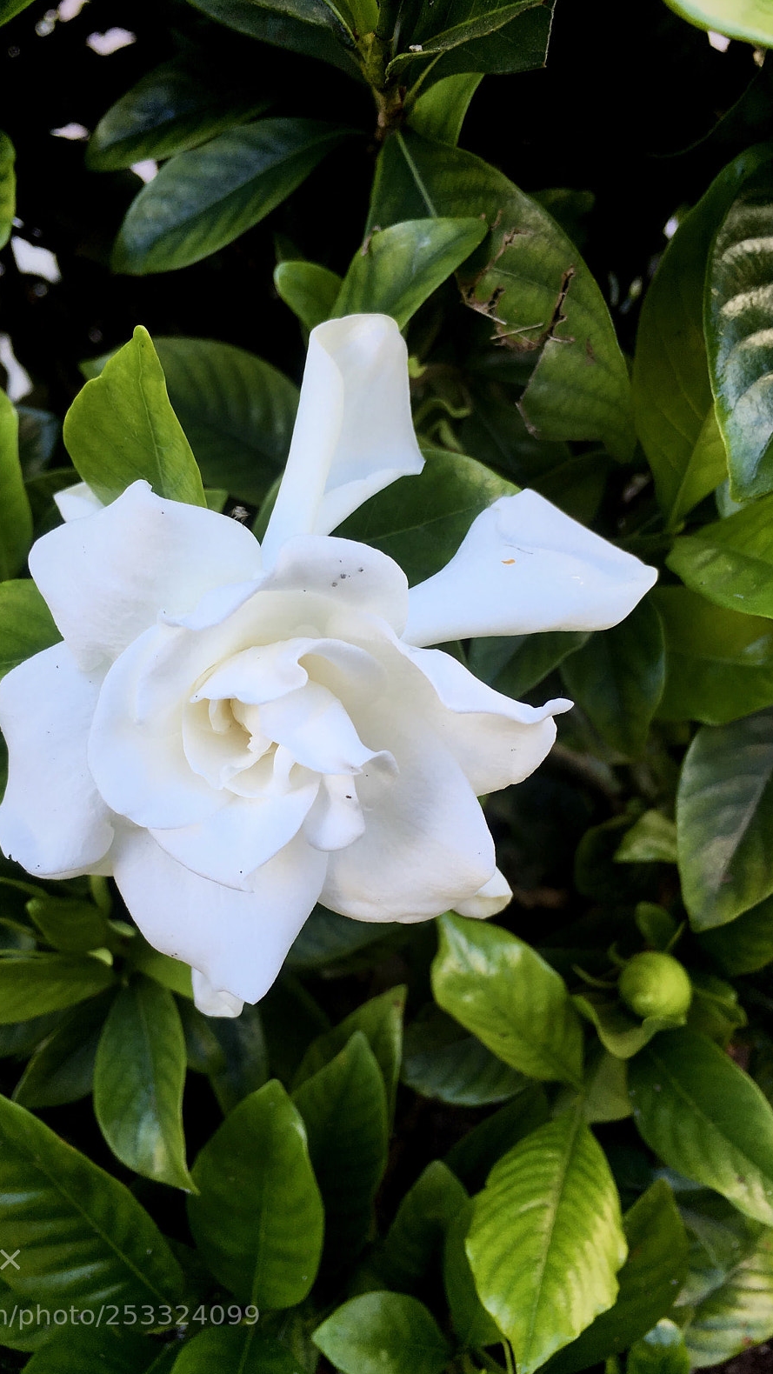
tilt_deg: -19.0
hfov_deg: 36.6
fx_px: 1166
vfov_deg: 61.0
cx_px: 326
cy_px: 688
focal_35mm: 32
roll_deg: +0.3
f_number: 2.2
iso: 25
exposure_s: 1/60
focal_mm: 4.15
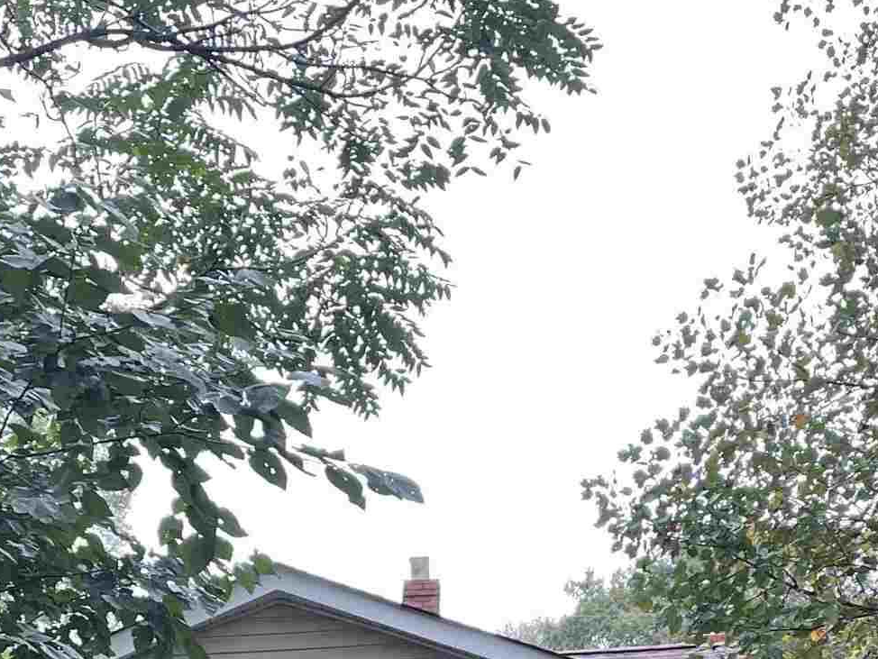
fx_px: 2080
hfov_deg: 23.8
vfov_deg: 16.4
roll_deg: +4.1
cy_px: 992
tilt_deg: +2.7
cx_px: 523
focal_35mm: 82
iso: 80
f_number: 1.6
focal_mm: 4.2
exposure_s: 1/121
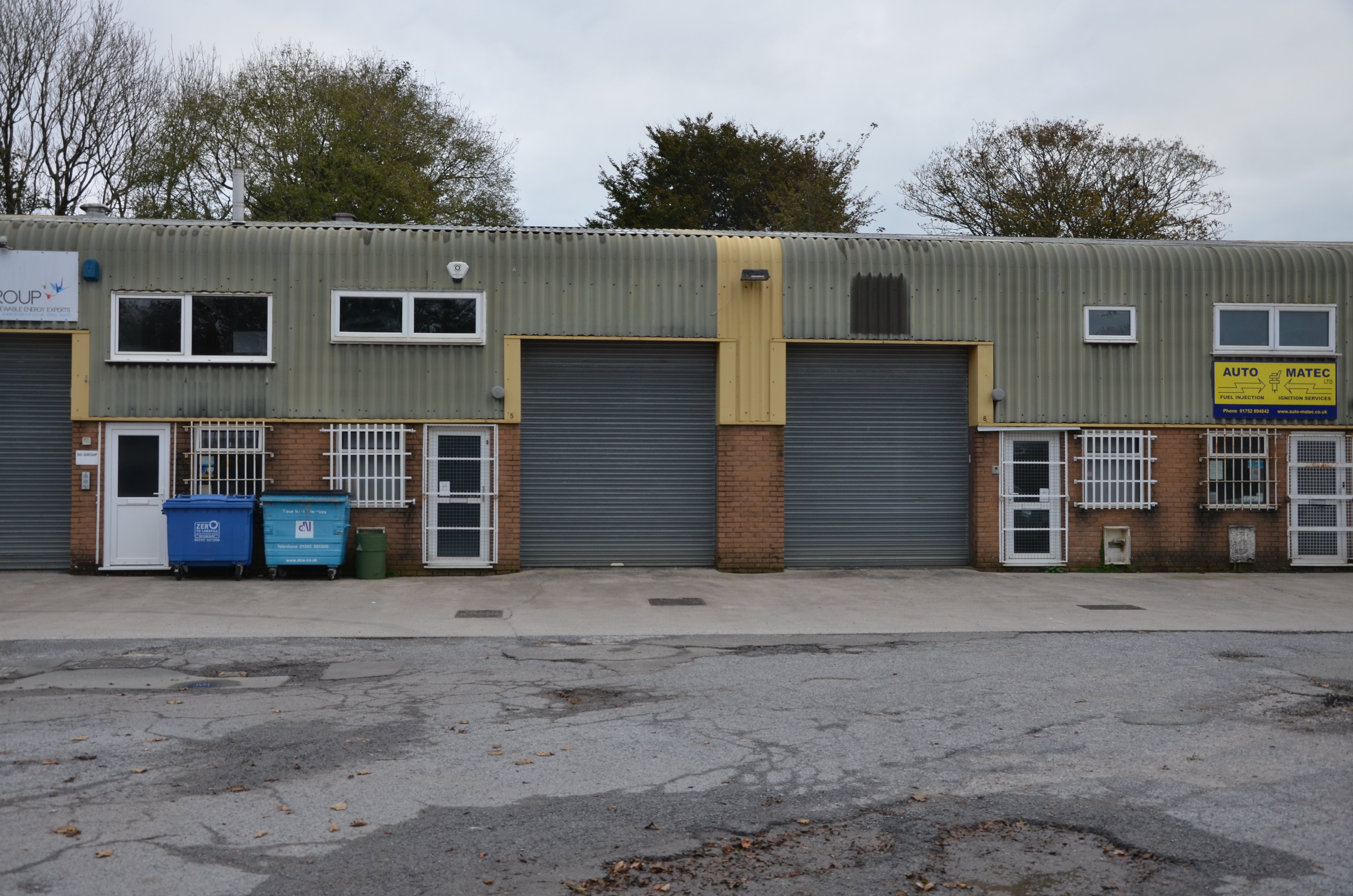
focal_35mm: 38
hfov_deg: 51.4
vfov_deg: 35.3
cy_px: 448
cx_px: 676
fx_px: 1406
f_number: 5.6
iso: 220
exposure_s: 1/125
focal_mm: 25
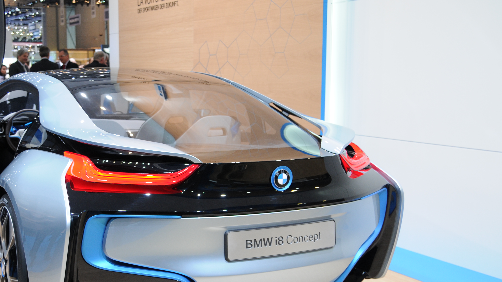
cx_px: 185
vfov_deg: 22.2
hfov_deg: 38.2
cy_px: 160
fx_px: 719
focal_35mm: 54
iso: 400
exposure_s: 1/125
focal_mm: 26
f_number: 4
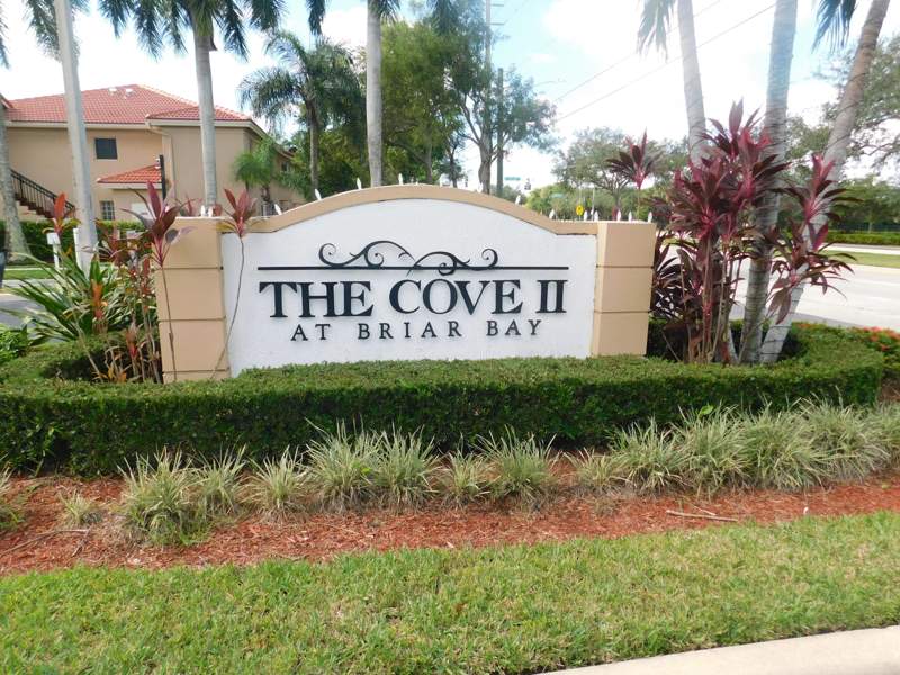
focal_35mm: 23
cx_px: 450
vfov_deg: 58.9
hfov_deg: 73.9
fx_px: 598
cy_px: 338
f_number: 3
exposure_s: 1/500
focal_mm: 4
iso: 125
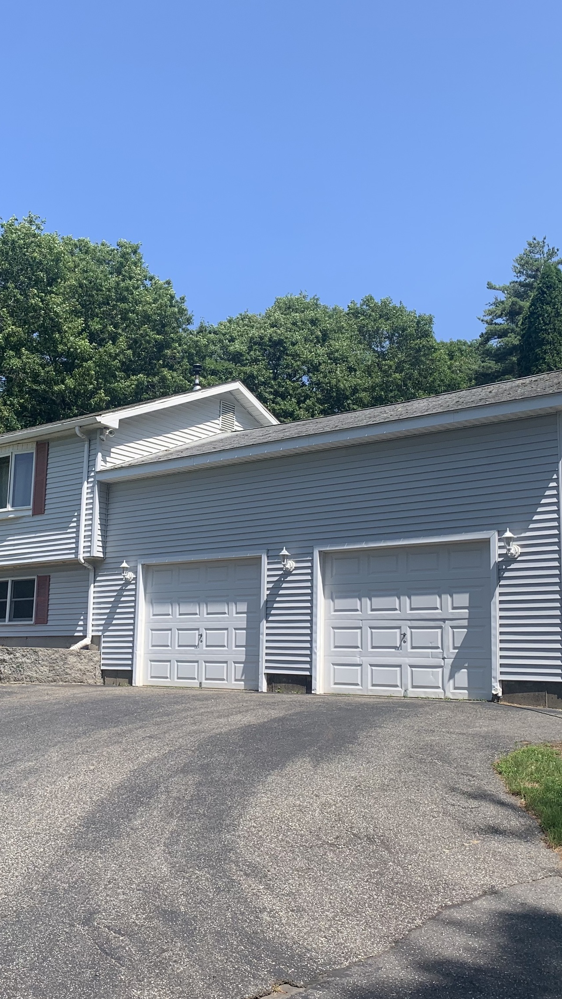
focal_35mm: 38
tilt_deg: +9.5
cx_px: 176
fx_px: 1007
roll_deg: -1.2
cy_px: 502
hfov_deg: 30.9
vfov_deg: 52.8
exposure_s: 1/1661
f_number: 1.8
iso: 25
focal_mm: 4.25
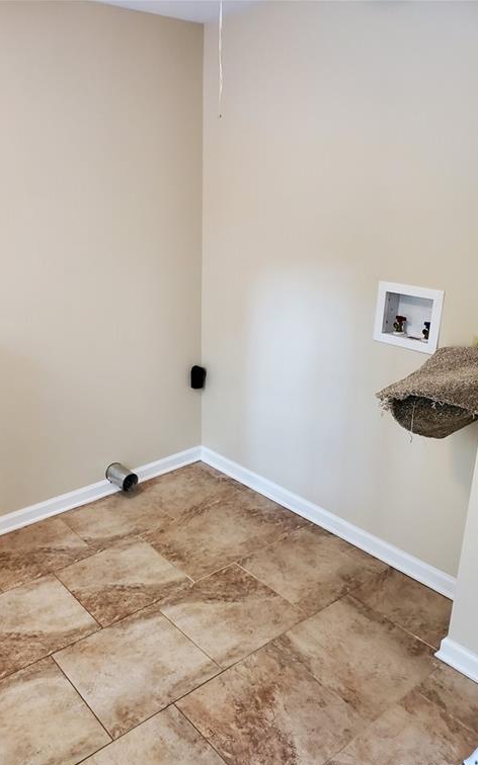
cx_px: 193
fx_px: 584
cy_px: 388
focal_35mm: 28
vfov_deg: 66.5
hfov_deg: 44.3
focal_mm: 4.3
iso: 500
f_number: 2.4
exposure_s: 1/39
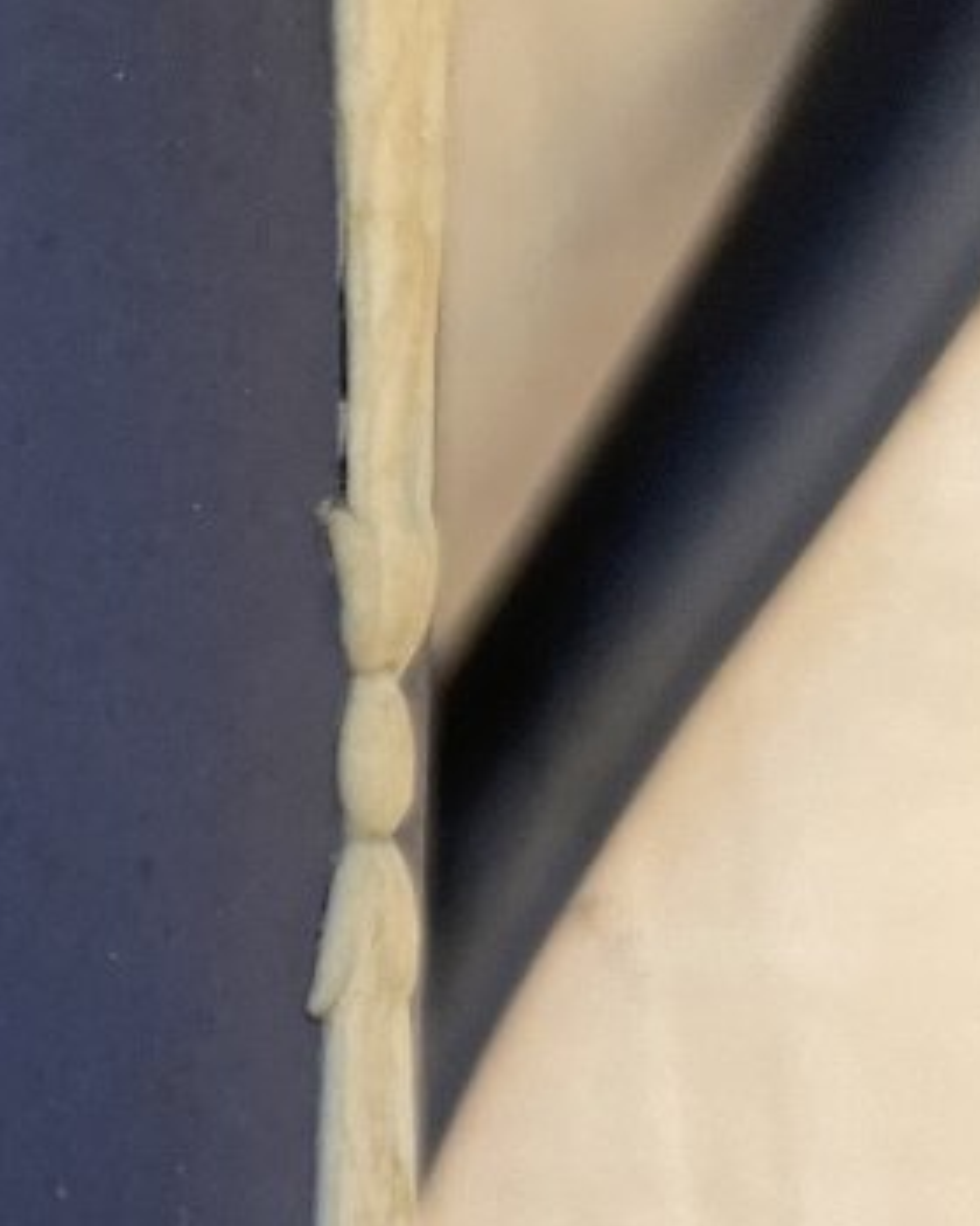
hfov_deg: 16.1
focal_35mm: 87
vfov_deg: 22.0
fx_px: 3154
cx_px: -504
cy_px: 697
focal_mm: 4.2
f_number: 1.6
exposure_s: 1/50
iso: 160
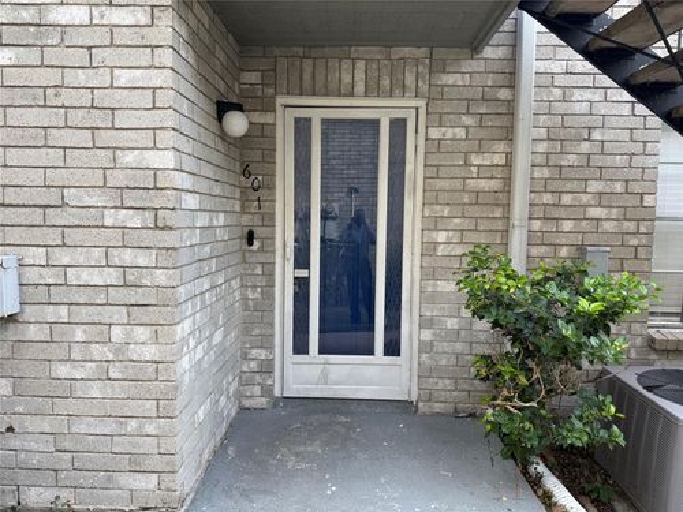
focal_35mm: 24
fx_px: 474
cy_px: 256
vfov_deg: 56.8
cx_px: 342
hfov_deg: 71.6
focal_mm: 6.76
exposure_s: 1/407
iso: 80
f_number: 1.78
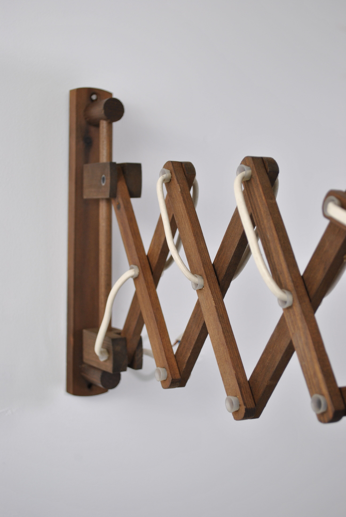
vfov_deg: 35.0
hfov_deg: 23.8
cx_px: 173
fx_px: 819
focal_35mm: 57
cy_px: 258
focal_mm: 38
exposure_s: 1/40
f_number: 5
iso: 200
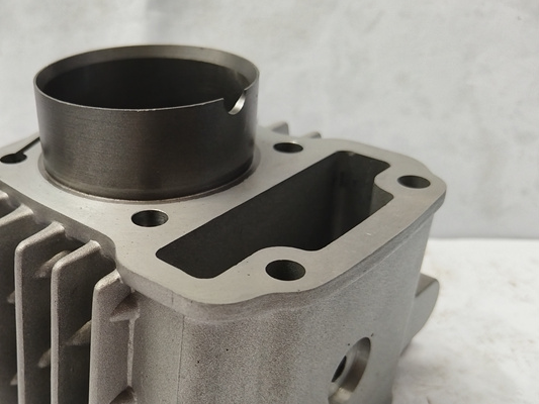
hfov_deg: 46.2
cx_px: 138
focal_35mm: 39
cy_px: 294
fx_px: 607
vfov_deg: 36.1
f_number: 1.9
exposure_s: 1/100
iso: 1674
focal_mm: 4.95
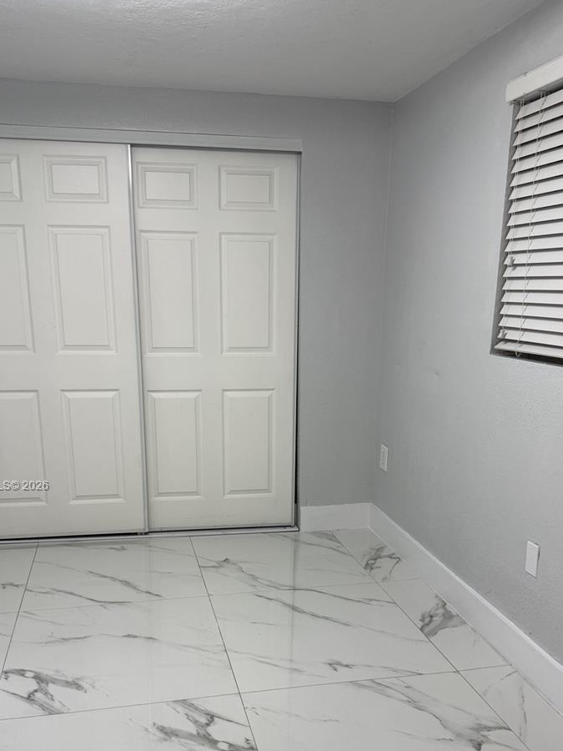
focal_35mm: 32
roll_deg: -0.1
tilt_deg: -15.1
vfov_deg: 55.9
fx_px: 694
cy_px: 486
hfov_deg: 44.2
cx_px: 269
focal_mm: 6.76
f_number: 1.78
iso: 100
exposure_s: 1/120
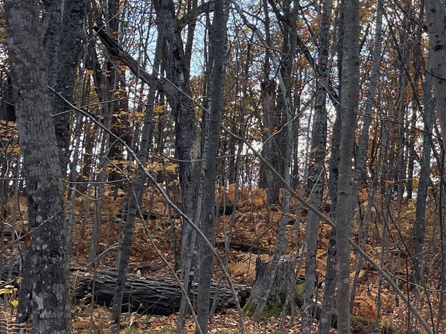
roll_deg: -0.9
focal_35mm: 75
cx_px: 584
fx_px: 966
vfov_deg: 19.2
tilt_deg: +15.6
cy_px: 28
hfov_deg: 23.0
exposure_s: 1/543
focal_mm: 4.2
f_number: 1.6
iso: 32
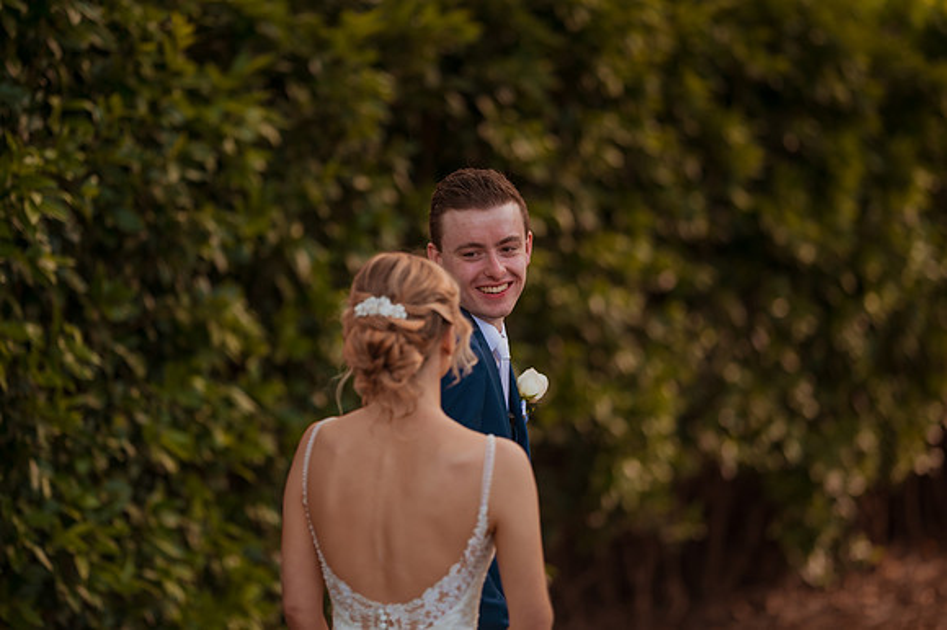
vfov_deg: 10.1
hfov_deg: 15.2
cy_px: 315
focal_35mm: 135
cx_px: 474
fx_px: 3549
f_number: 1.8
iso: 320
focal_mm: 135
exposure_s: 1/1000
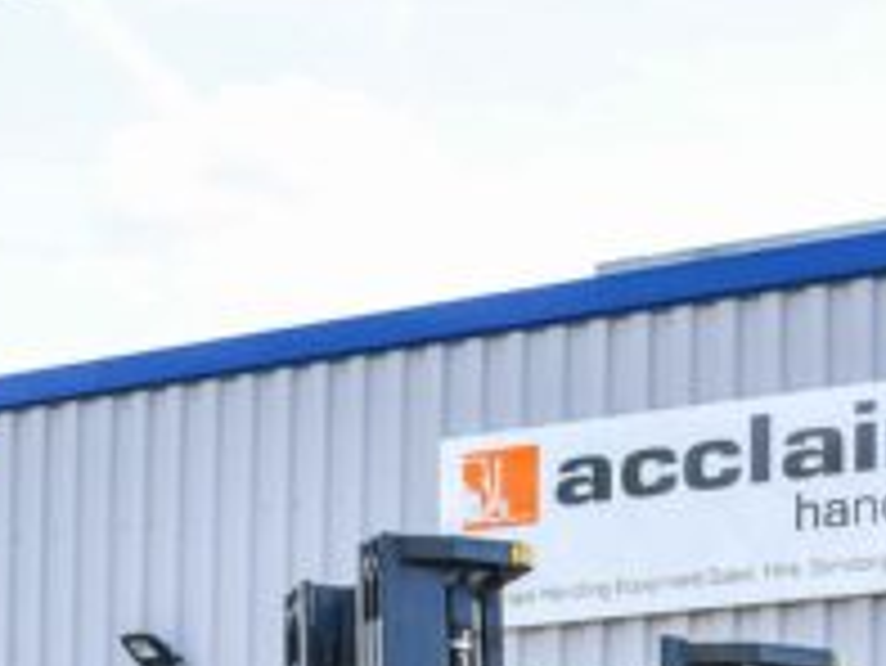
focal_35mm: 116
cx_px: 796
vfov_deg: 12.2
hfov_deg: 16.7
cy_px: 986
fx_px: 2971
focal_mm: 21
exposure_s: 1/250
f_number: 8
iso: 180
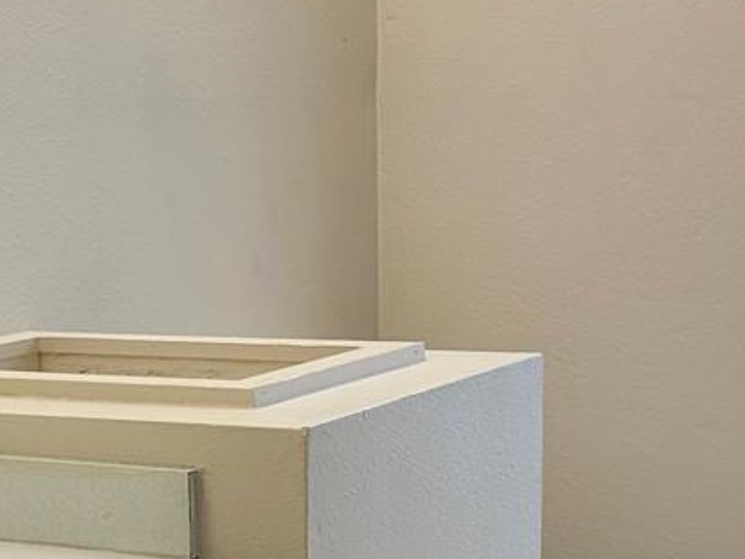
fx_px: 1981
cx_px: 145
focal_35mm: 92
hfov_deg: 21.0
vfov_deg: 15.7
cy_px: 593
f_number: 1.78
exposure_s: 1/120
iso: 80
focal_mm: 6.86
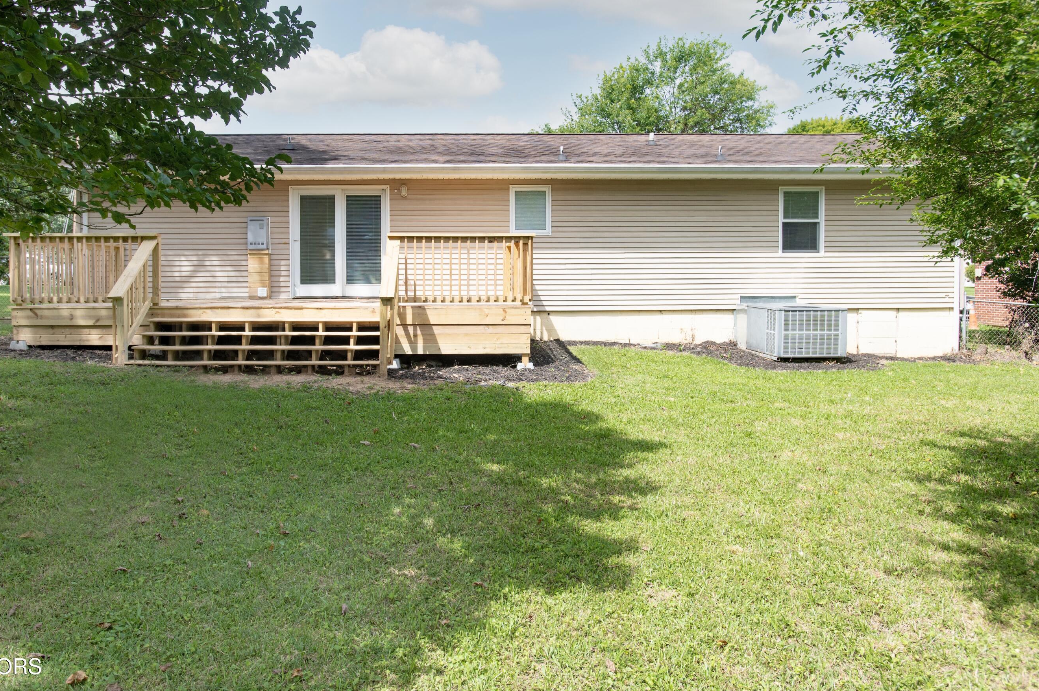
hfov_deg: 71.4
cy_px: 309
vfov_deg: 51.1
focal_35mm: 25
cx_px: 468
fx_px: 721
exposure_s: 1/640
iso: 250
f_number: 6.3
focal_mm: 22
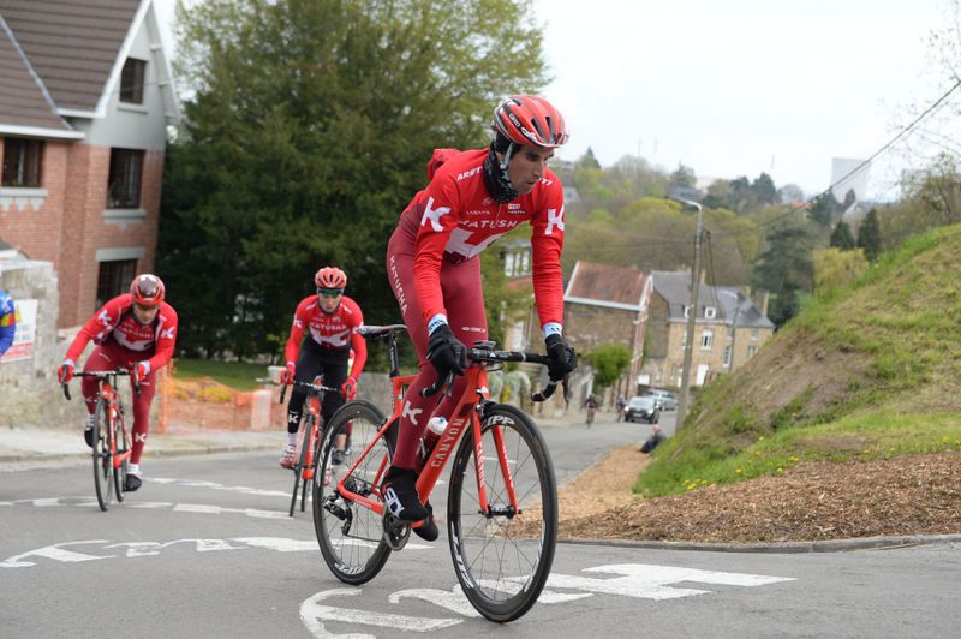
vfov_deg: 24.2
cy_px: 320
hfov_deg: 35.7
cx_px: 480
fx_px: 1494
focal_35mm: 56
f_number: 4
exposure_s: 1/800
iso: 400
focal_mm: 56
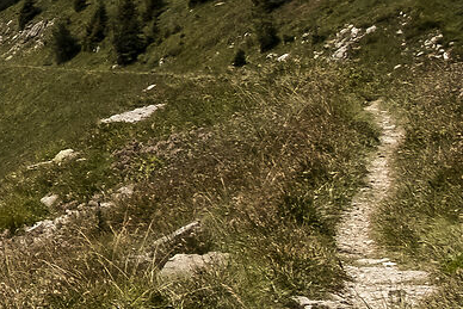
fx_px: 2148
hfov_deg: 10.4
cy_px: 17
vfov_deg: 8.2
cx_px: -692
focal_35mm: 167
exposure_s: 1/210
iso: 400
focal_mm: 18
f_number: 11
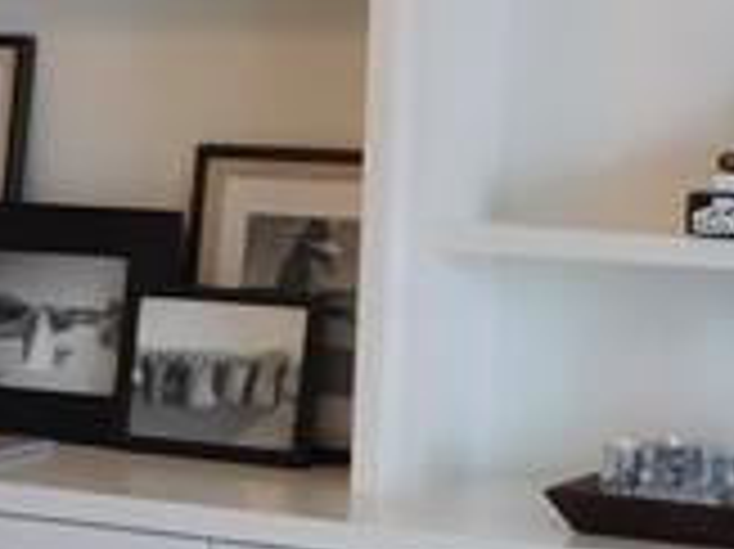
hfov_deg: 12.0
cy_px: 212
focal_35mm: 151
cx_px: -590
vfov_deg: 9.8
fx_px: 3199
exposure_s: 1/40
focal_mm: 4.1
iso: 125
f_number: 3
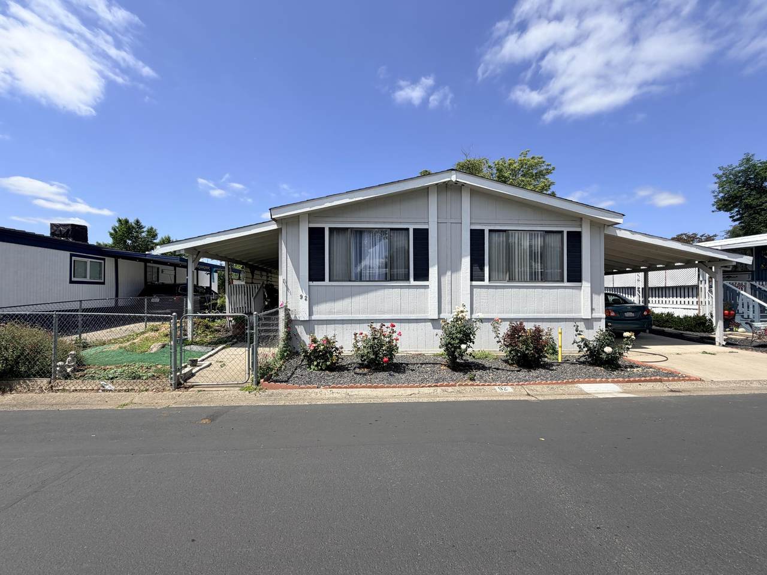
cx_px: 384
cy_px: 288
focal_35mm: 14
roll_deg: +0.7
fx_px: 310
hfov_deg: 102.1
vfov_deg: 85.7
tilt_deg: +1.1
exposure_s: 1/841
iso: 20
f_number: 2.2
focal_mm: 2.22
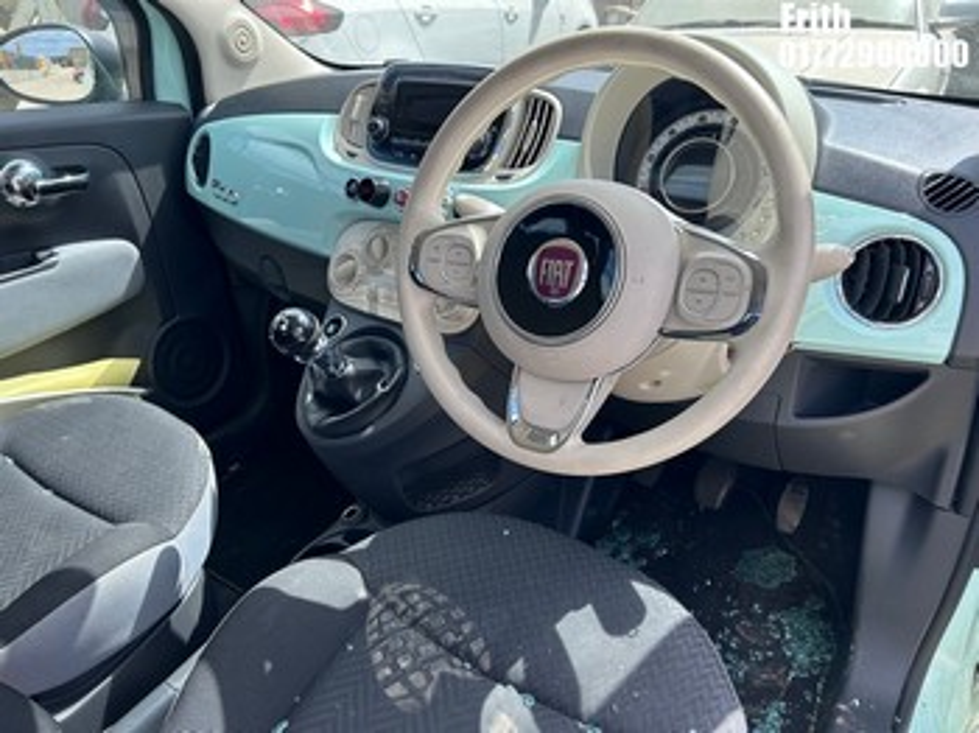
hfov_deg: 67.3
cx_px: 490
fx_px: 735
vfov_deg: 53.0
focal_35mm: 26
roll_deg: +2.9
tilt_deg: -28.9
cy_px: 366
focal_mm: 5.7
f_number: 1.5
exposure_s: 1/1029
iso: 50
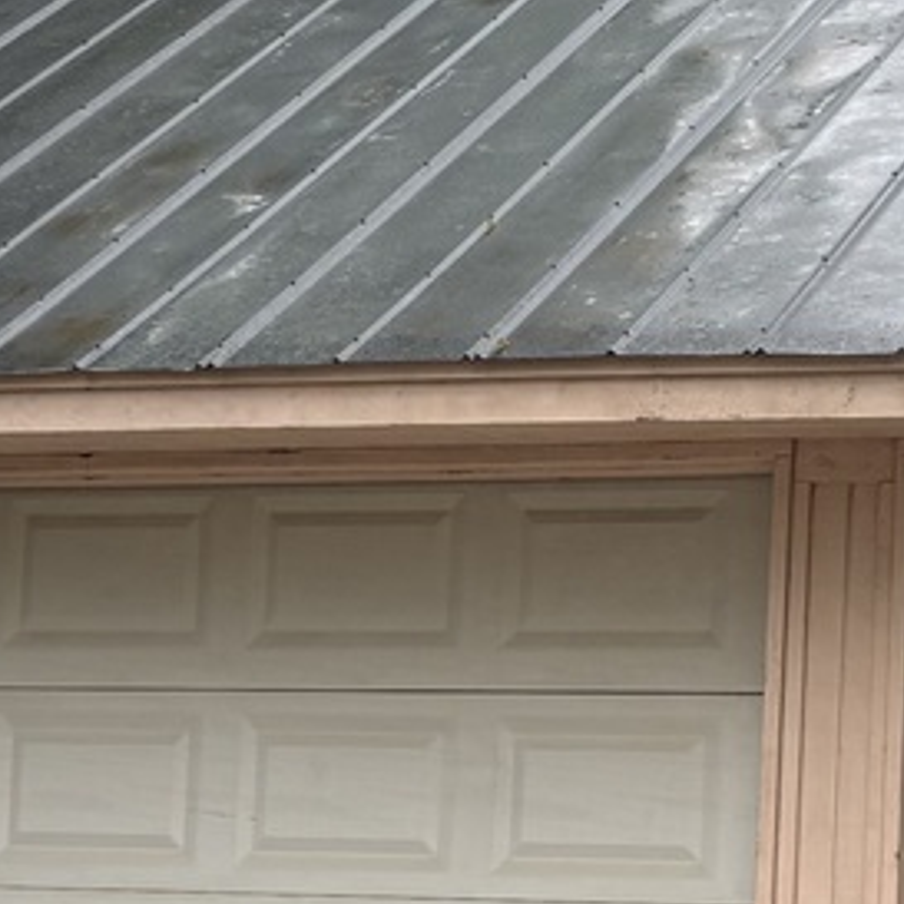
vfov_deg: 14.4
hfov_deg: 14.2
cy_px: 669
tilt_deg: +3.8
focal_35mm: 121
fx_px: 3575
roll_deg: -2.1
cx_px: 887
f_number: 1.6
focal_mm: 5.96
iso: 50
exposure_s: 1/433
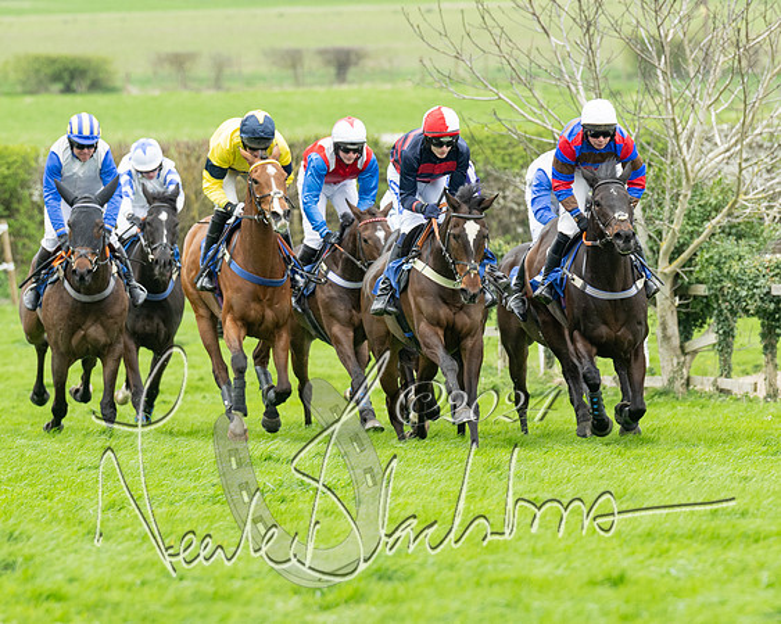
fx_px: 10137
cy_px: 345
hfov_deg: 4.4
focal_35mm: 439
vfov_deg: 3.5
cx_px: 601
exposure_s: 1/500
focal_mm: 200
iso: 400
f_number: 5
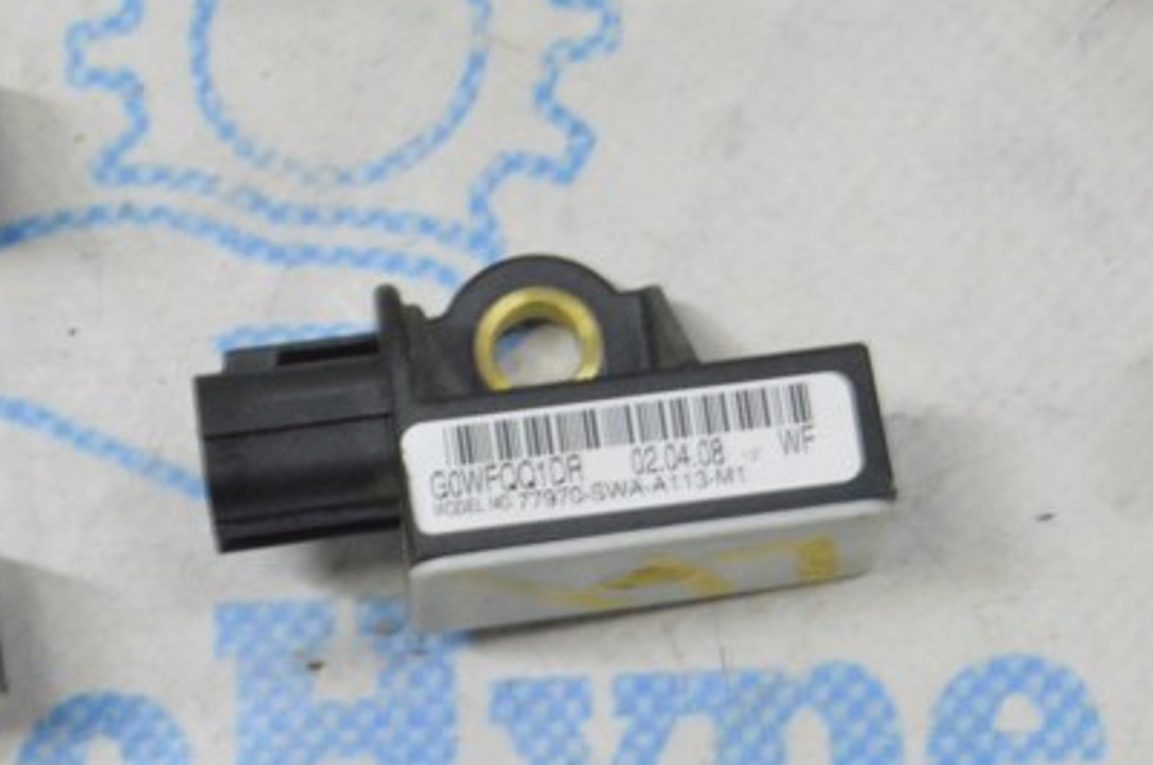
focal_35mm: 132
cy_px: 398
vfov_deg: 10.4
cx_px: 627
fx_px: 4214
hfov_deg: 15.6
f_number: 20
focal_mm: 55
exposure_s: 1/15
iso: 6400
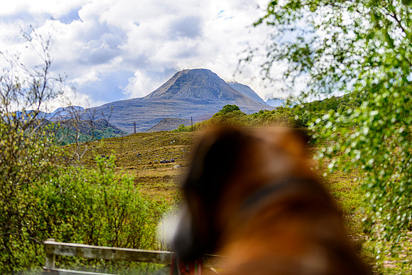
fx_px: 801
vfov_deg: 19.5
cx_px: 206
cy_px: 138
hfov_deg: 28.8
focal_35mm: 70
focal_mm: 70
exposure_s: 1/1600
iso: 100
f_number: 2.8
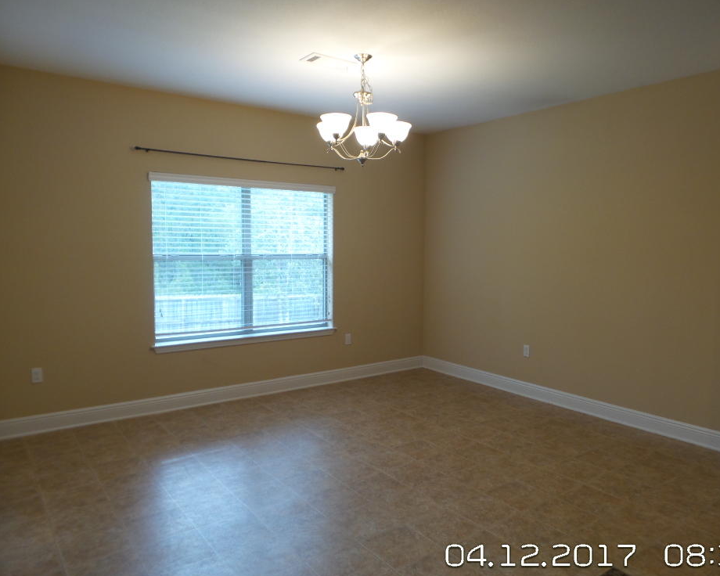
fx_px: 533
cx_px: 386
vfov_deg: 56.8
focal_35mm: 25
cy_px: 286
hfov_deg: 68.0
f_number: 2.8
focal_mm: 4.1
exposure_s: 1/30
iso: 125
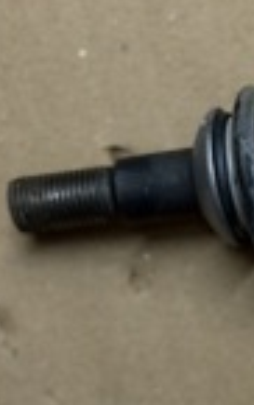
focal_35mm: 168
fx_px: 1855
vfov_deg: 12.2
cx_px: 417
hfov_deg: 7.6
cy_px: 455
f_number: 1.78
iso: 400
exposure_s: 1/33
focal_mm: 6.76
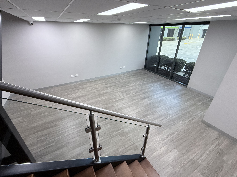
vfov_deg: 78.1
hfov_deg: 94.5
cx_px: 116
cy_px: 87
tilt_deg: -28.0
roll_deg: -0.3
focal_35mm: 16
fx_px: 110
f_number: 2.2
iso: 250
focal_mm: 2.22
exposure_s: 1/100
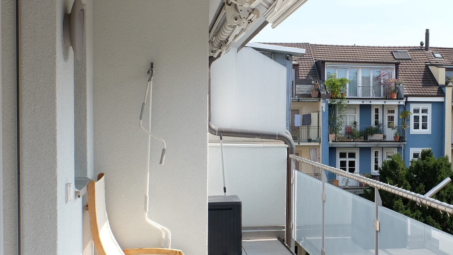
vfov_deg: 21.8
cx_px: 322
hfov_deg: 37.2
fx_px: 661
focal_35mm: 55
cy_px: 138
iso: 200
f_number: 5.6
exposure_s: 1/340
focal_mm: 16
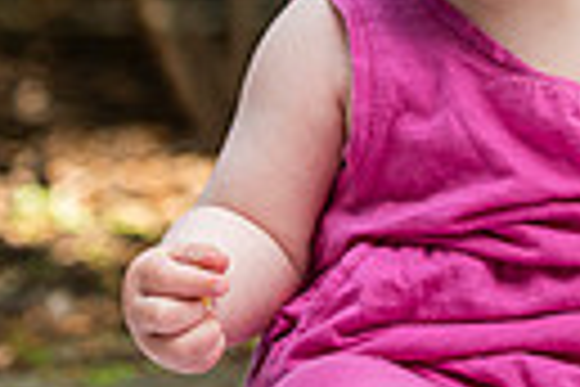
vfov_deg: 3.1
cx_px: 619
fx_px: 7040
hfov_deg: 4.7
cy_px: -104
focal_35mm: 437
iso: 400
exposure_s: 1/1000
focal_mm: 95
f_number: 2.8
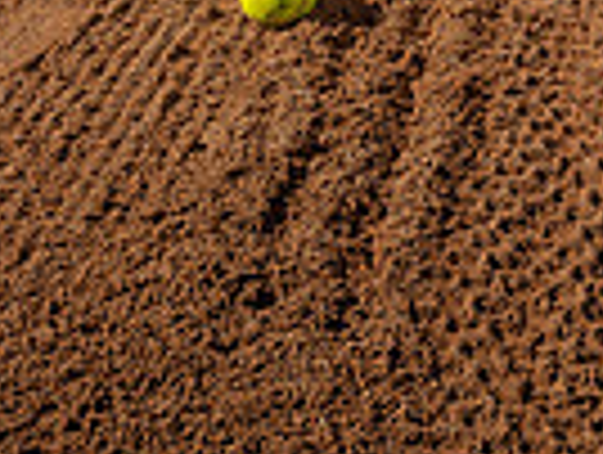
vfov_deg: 9.6
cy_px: -526
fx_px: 2478
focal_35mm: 142
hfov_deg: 13.9
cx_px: 288
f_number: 6.3
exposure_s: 1/640
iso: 100
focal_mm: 44
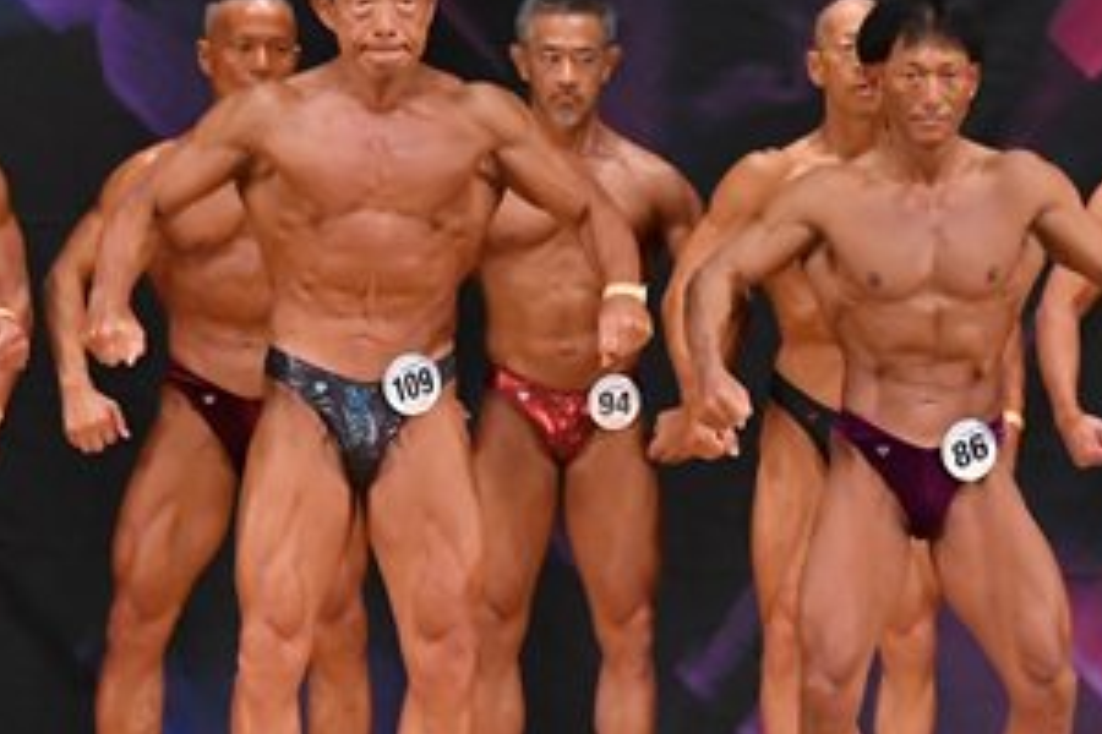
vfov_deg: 3.1
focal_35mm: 449
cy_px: 279
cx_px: 645
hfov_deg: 4.6
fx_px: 13743
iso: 4500
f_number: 5.6
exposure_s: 1/400
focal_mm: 116
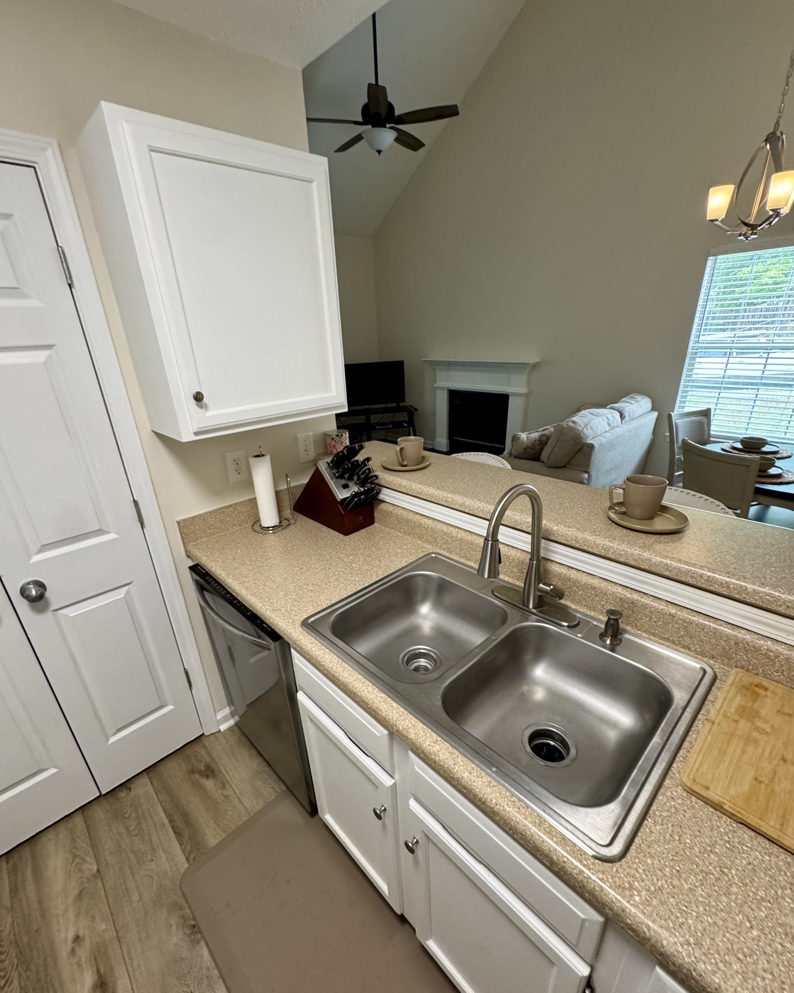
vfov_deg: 96.7
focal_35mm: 15
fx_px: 441
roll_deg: +3.9
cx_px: 389
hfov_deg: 84.0
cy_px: 521
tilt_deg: -26.1
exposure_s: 1/120
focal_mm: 2.22
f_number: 2.2
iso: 250
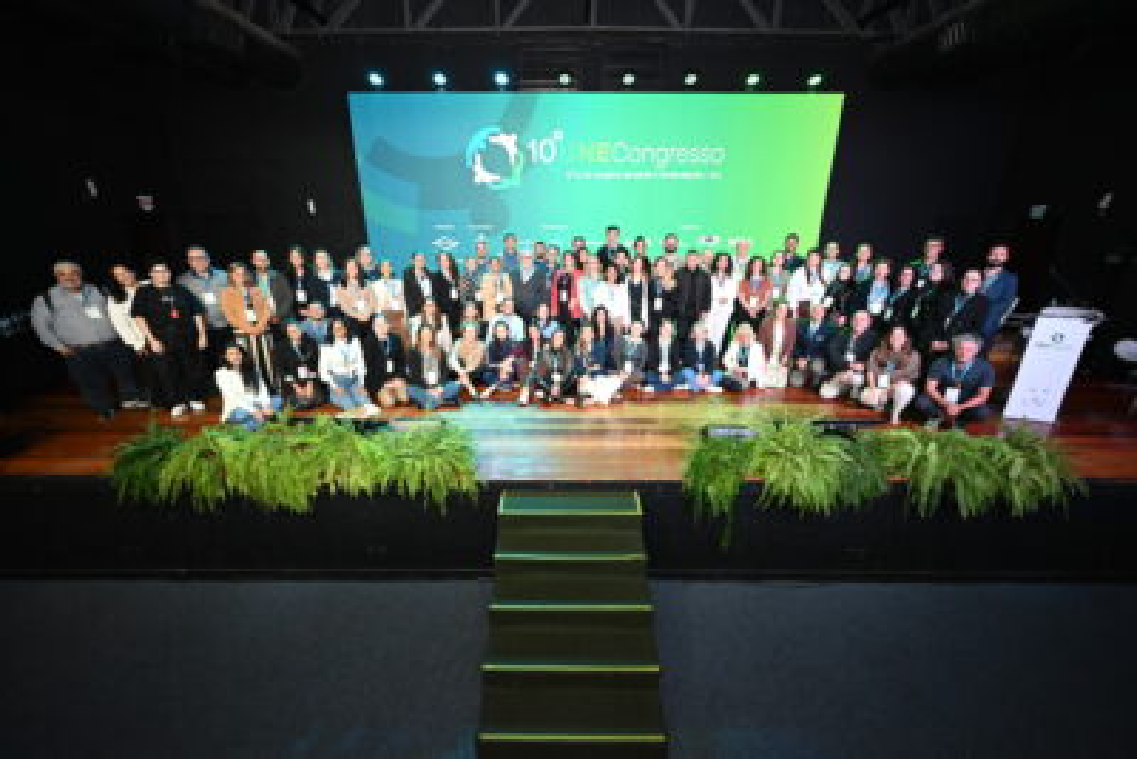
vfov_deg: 81.3
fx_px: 442
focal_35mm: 14
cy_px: 380
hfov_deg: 104.2
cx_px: 568
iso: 1000
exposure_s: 1/160
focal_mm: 14
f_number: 2.8
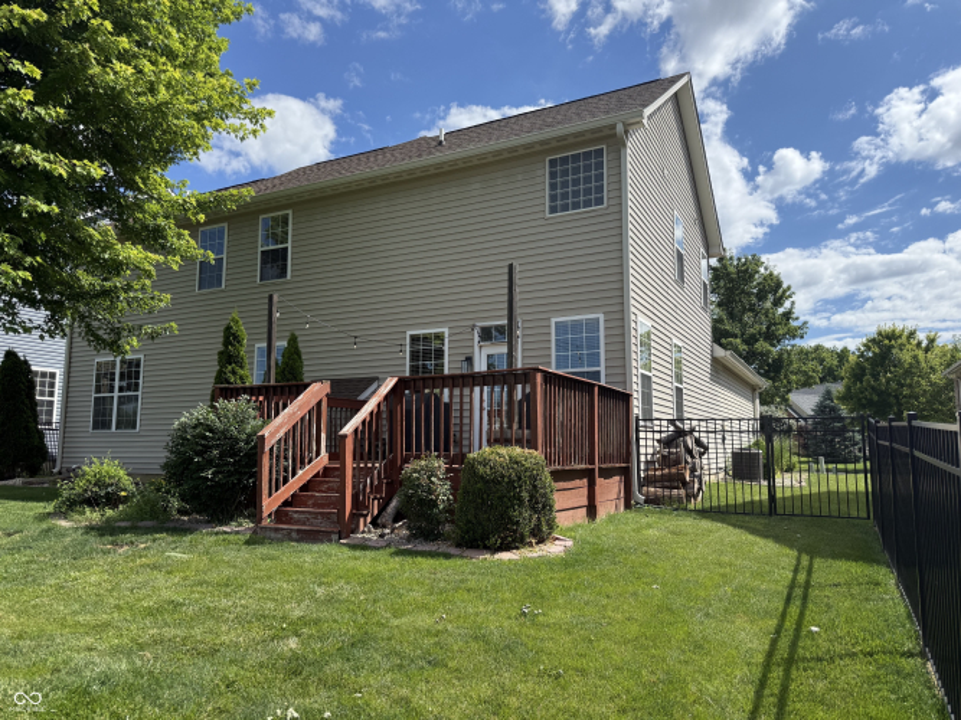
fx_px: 666
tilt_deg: +7.1
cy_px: 360
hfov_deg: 71.6
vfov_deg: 56.8
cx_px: 480
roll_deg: -0.4
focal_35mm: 24
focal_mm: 6.76
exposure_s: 1/4673
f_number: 1.78
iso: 100
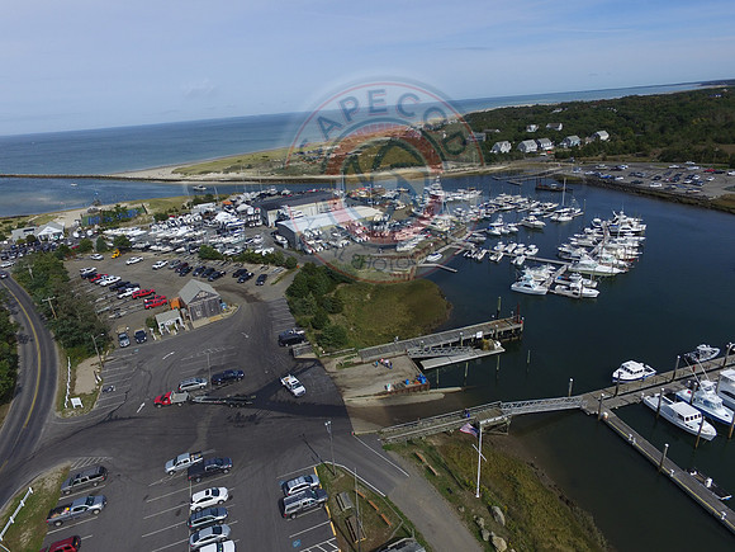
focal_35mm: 20
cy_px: 276
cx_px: 368
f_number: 2.8
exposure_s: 1/1715
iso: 100
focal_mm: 3.61
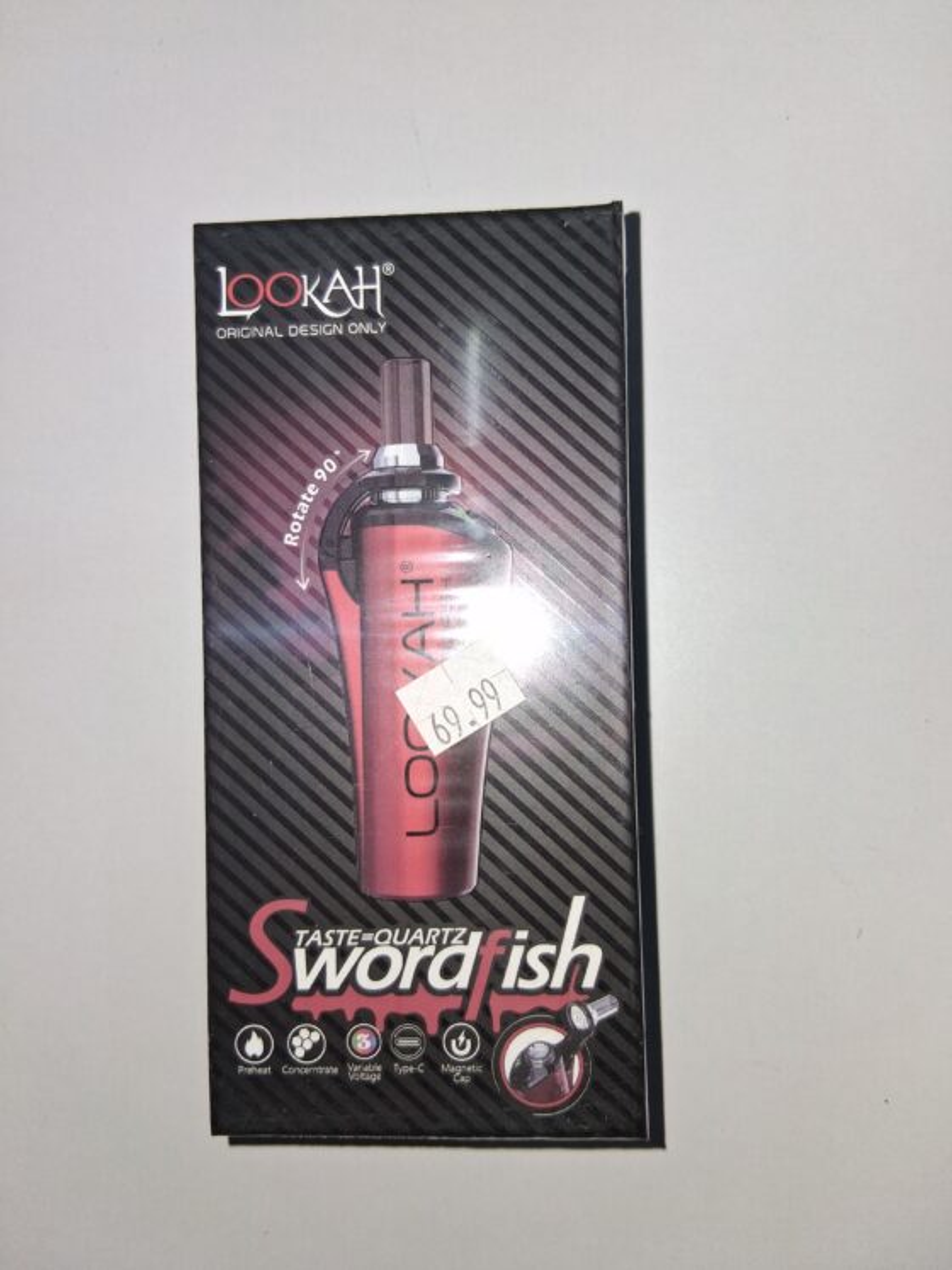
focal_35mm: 26
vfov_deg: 67.3
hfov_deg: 53.1
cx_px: 476
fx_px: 954
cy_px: 635
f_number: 1.8
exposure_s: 1/120
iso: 40
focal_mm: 3.98
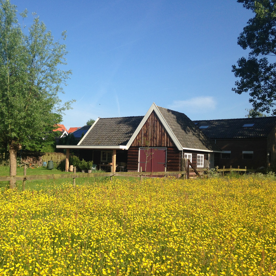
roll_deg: +0.1
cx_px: 107
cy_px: 145
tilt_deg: +2.3
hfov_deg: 40.7
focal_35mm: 41
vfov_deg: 40.9
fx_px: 370
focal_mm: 4.12
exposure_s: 1/1323
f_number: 2.4
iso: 50
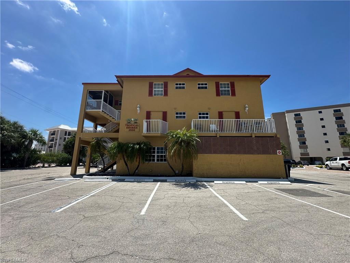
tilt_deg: +13.6
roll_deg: -0.5
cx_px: 175
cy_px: 132
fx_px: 142
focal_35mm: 14
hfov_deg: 102.1
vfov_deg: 85.7
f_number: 2.2
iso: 50
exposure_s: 1/1618
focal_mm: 2.22
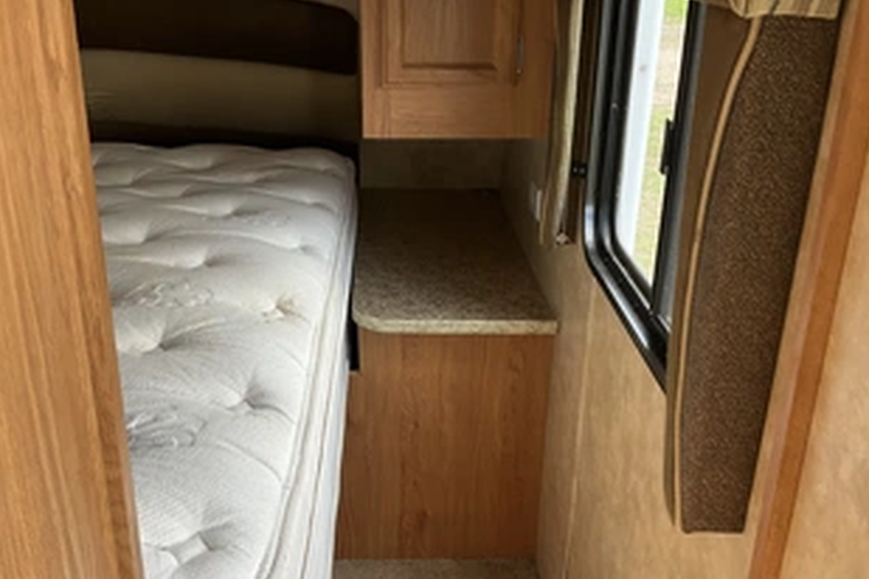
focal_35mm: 39
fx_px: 941
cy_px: 351
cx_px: 444
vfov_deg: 34.1
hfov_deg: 49.5
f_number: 1.8
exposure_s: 1/122
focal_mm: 3
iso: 32
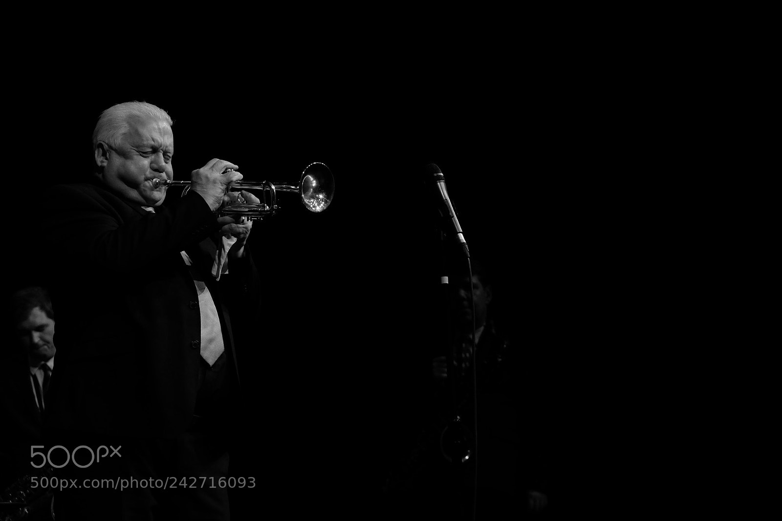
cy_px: 260
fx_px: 1802
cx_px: 391
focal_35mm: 83
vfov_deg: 16.4
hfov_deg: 24.5
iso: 1600
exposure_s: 1/160
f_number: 4
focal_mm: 55
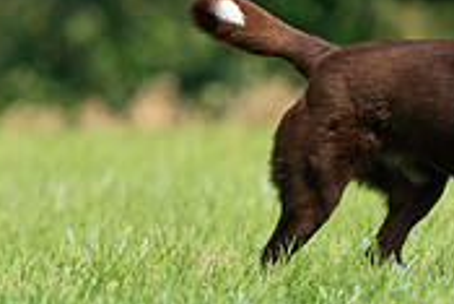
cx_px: 189
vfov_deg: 1.1
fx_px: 16206
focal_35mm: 1284
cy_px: -64
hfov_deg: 1.6
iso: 1600
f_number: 6.3
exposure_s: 1/4000
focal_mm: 388
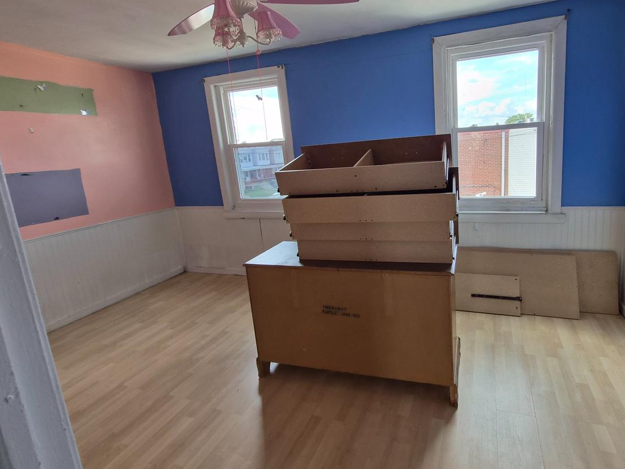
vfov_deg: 74.4
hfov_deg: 89.5
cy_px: 203
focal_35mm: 17
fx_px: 307
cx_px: 385
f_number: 2.2
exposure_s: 1/60
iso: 50
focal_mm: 1.7
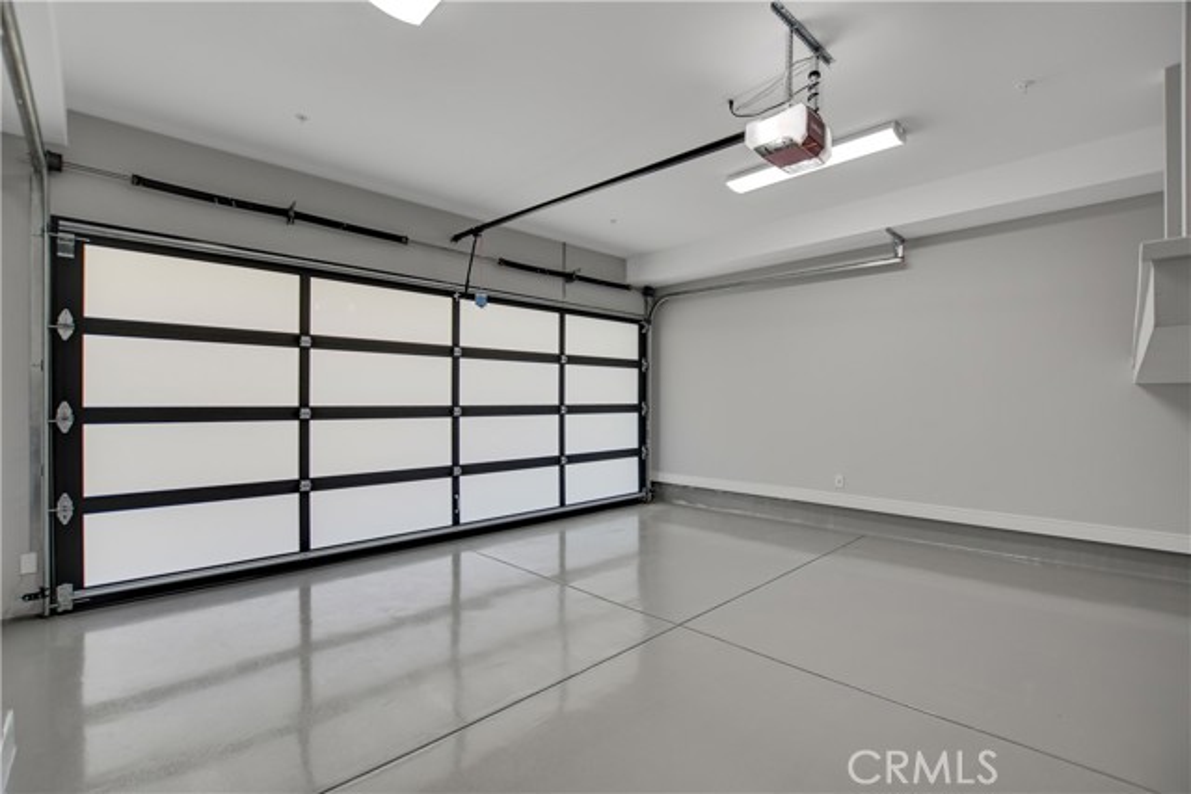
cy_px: 397
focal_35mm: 15
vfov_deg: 77.4
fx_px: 496
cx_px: 596
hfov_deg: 100.4
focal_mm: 10
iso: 400
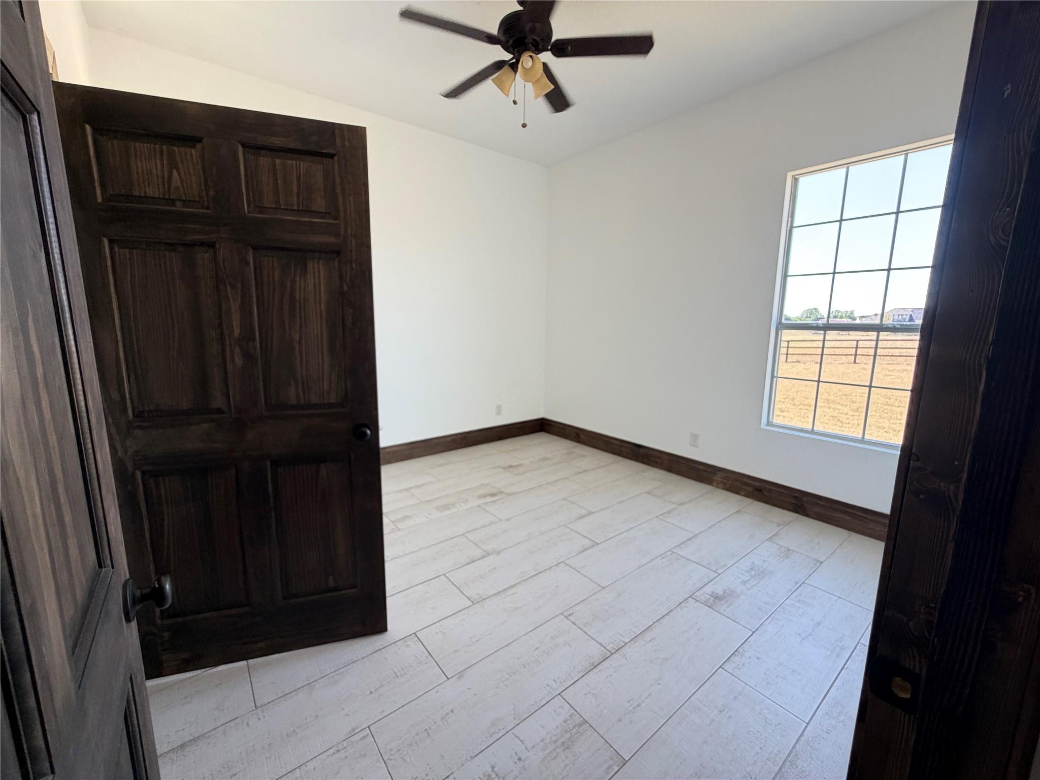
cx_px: 520
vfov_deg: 85.7
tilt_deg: -10.2
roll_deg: -0.4
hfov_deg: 102.1
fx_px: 421
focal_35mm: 14
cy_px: 390
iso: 200
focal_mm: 2.22
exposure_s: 1/121
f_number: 2.2
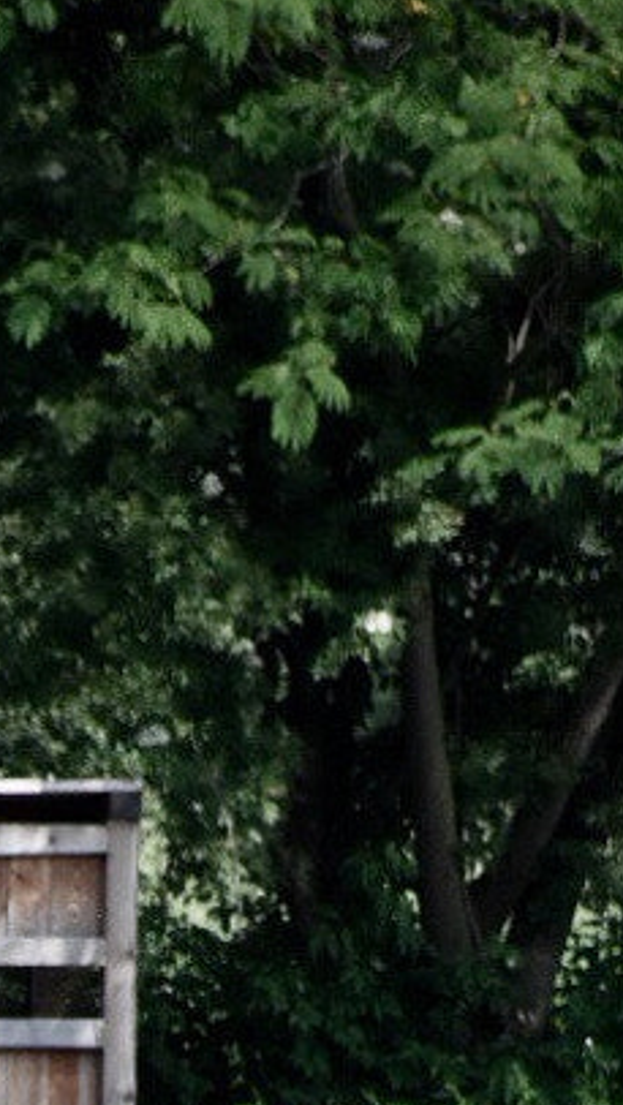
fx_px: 25380
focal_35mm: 866
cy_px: 2039
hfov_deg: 1.4
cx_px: -347
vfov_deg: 2.5
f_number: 5.6
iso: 800
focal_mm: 140
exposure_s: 1/2000
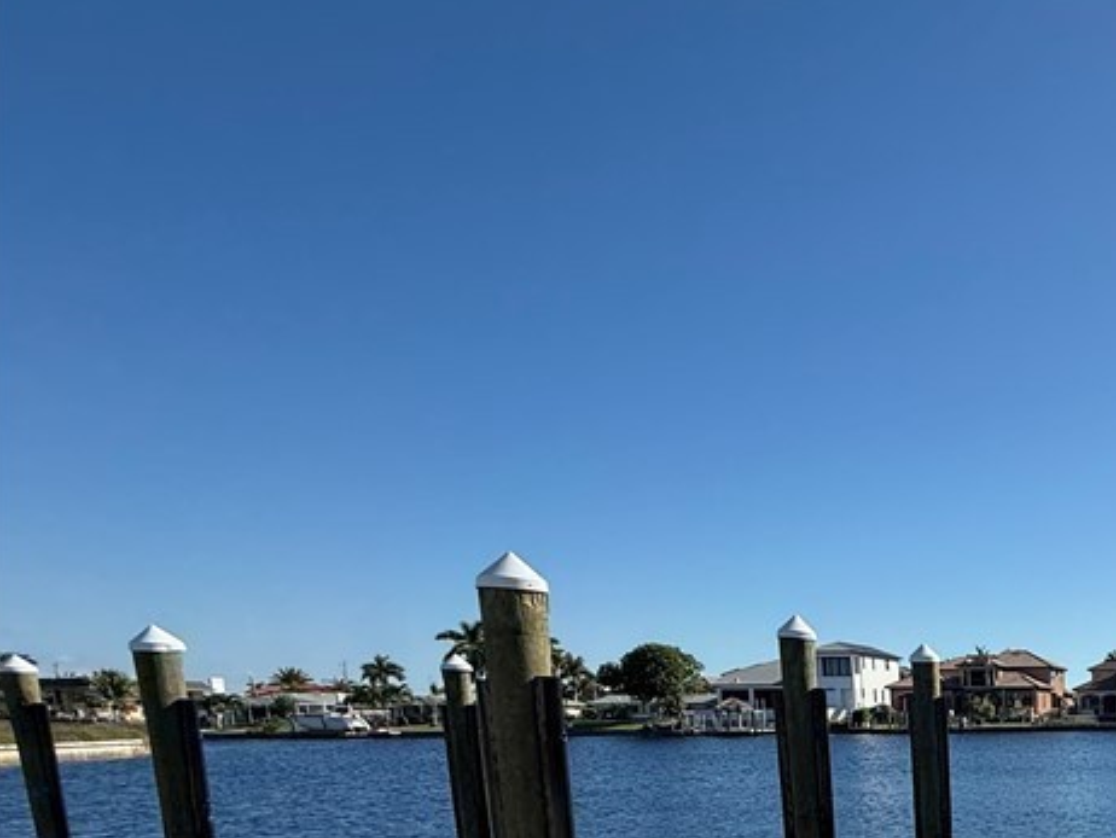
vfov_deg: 39.4
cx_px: 1227
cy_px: 860
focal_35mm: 31
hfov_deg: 44.5
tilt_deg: -7.0
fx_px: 1000
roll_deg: +2.4
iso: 50
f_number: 2.2
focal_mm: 2.22
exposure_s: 1/2320
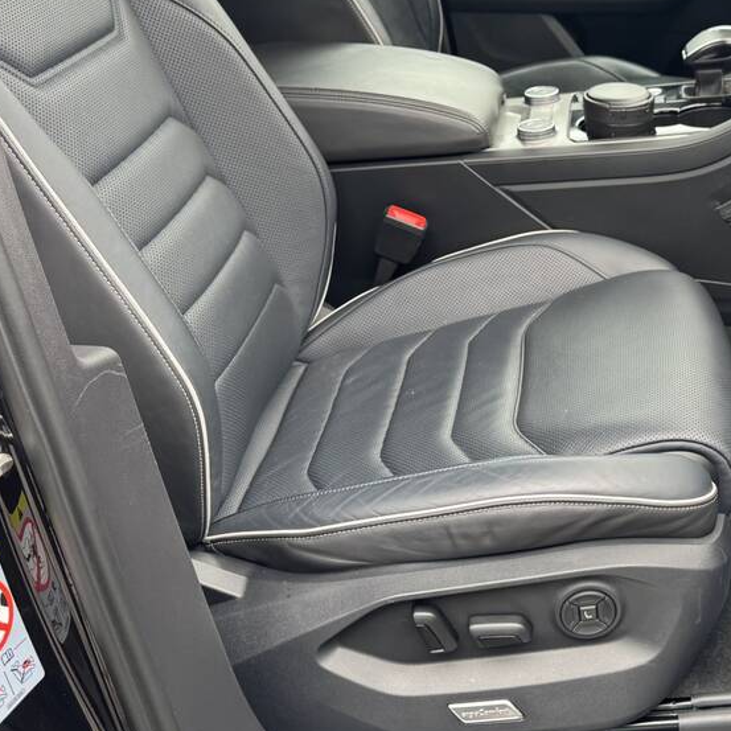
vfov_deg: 36.6
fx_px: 1099
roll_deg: -0.5
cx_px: 669
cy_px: 286
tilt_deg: -25.2
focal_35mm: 46
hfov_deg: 34.6
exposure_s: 1/121
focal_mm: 6.76
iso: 160
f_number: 1.78
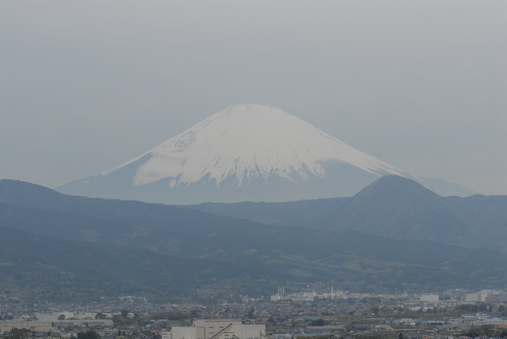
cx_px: 254
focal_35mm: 158
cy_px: 170
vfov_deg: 8.7
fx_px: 2221
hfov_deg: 13.0
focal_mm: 105
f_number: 8
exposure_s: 1/160
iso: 180
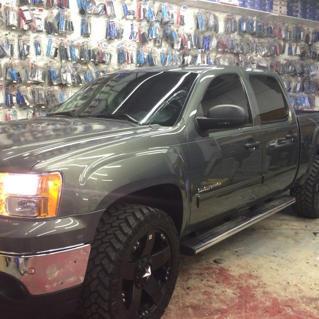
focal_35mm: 36
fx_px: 375
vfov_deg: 46.0
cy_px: 159
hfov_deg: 45.8
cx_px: 129
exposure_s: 1/30
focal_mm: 4.12
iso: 125
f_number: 2.2
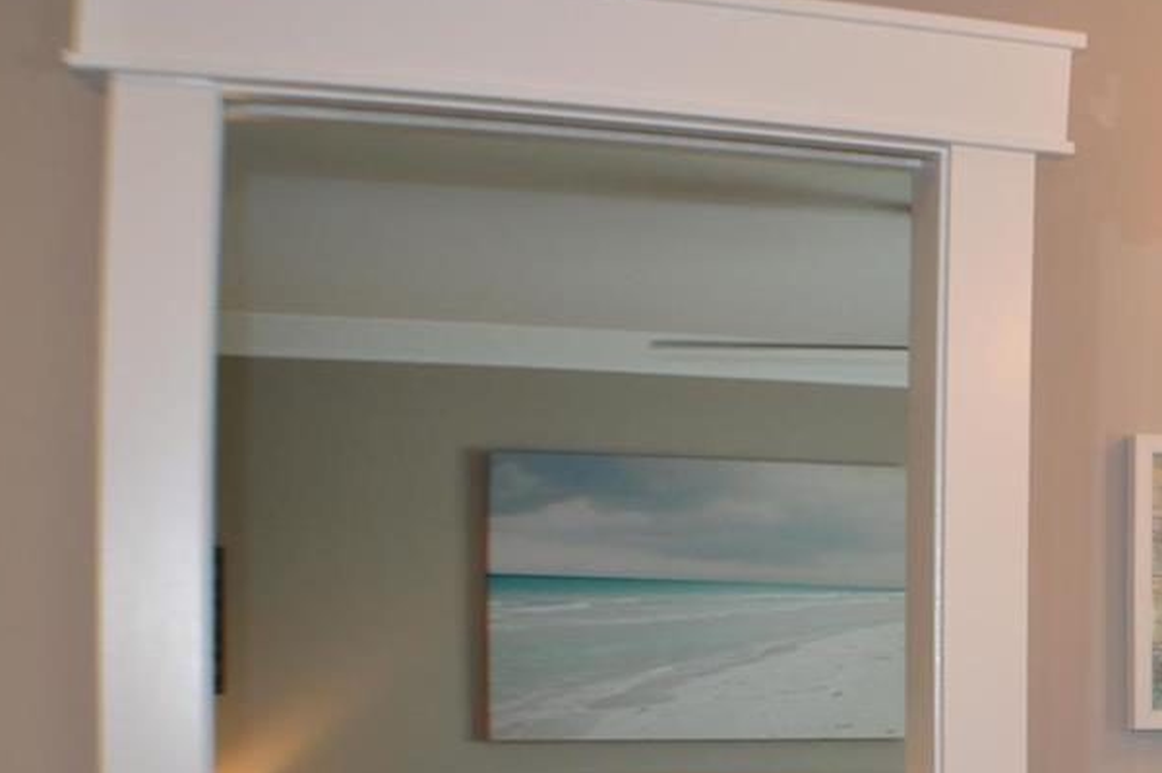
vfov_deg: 15.2
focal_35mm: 88
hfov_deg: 21.2
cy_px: 819
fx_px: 2838
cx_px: 1462
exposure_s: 1/80
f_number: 4
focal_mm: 22
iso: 400
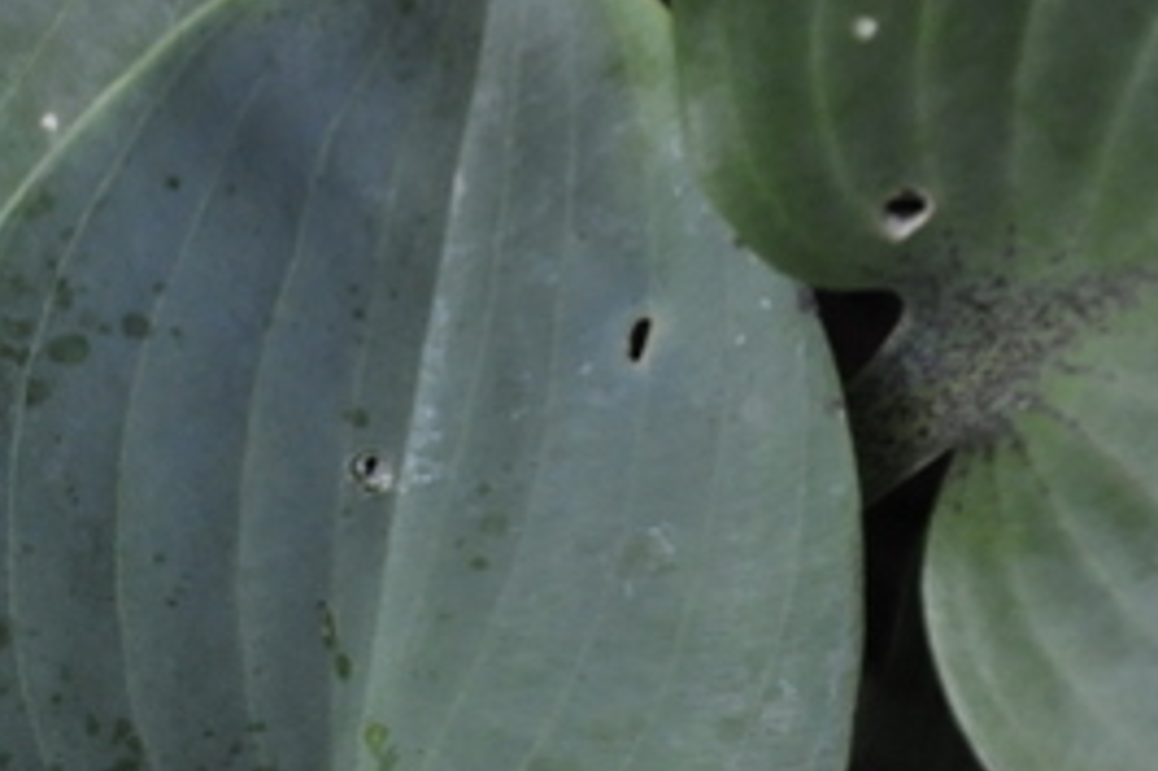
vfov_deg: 2.9
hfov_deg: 4.3
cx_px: -26
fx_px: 15253
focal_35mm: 475
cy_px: 784
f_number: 5.6
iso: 1250
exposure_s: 1/125
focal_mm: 105
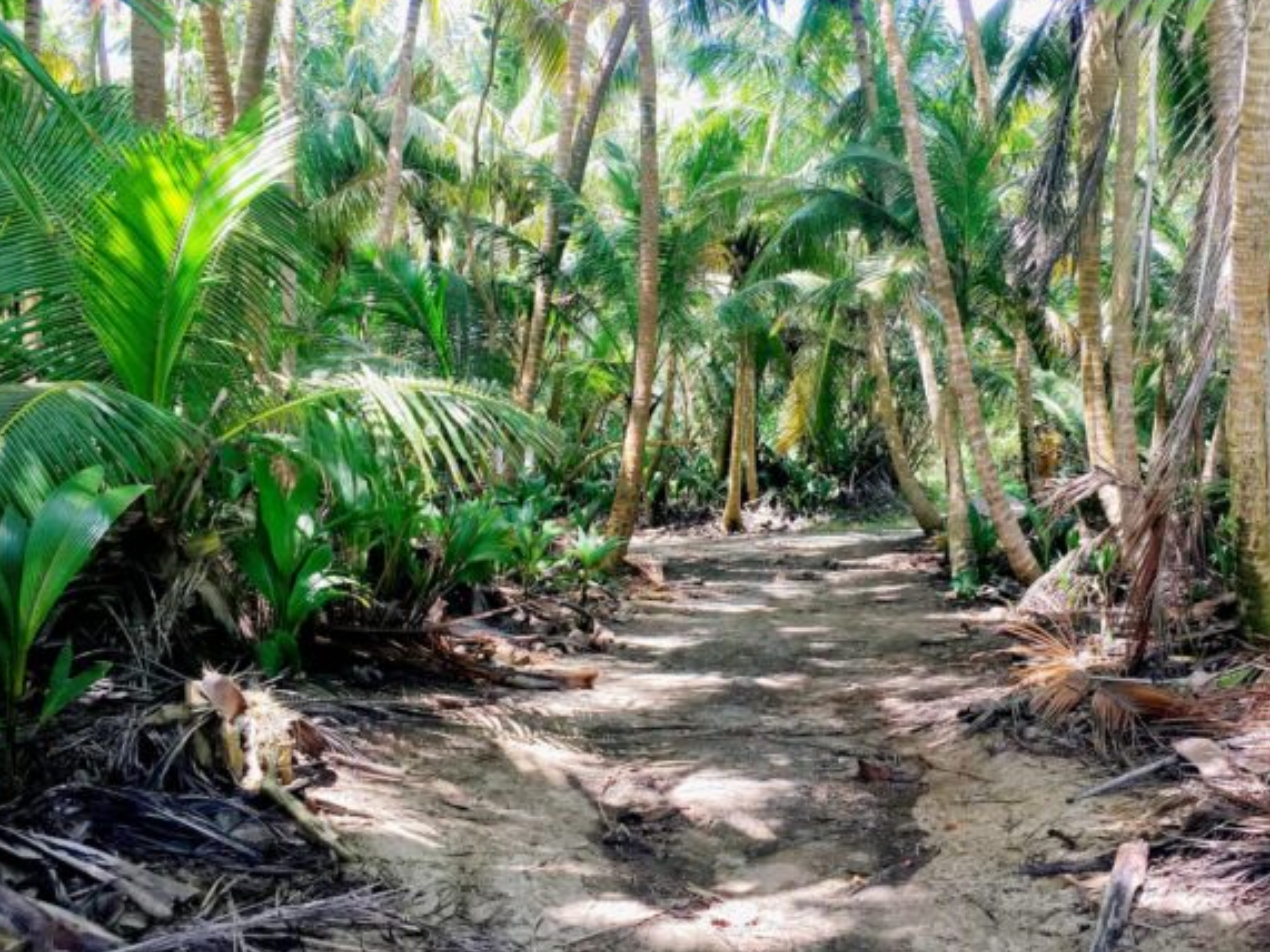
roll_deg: +0.0
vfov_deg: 36.8
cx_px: 723
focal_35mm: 39
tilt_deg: +5.2
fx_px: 1431
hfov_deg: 47.7
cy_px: 429
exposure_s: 1/120
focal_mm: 4.15
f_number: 2.2
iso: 32
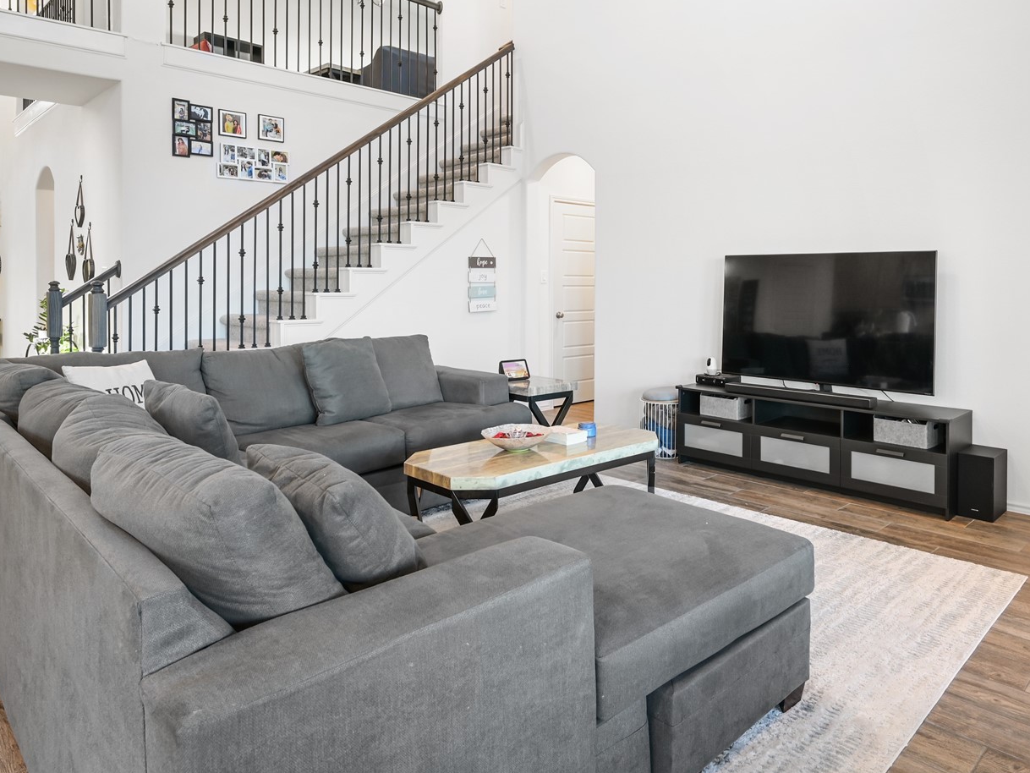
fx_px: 714
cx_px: 628
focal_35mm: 24
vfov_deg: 56.1
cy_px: 283
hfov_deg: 70.7
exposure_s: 1/1.25
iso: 100
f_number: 8
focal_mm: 14
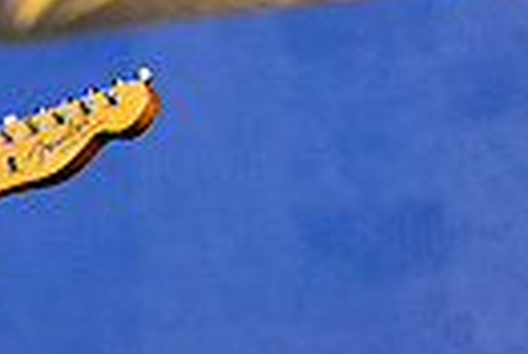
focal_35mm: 574
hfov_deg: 3.6
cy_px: 155
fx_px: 8438
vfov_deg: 2.4
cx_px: -500
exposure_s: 1/1250
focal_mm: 130
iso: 200
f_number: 5
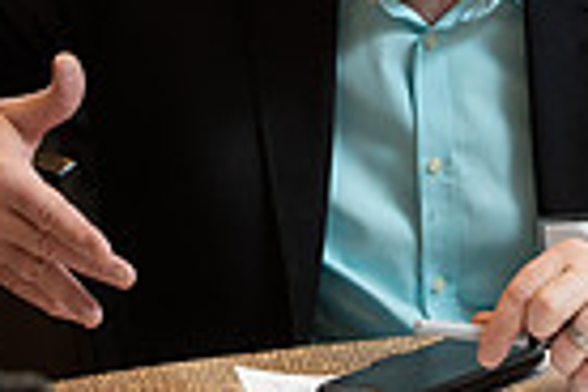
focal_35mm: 294
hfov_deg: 7.0
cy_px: 28
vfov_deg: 4.7
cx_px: 558
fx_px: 4802
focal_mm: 70
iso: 1250
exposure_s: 1/160
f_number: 4
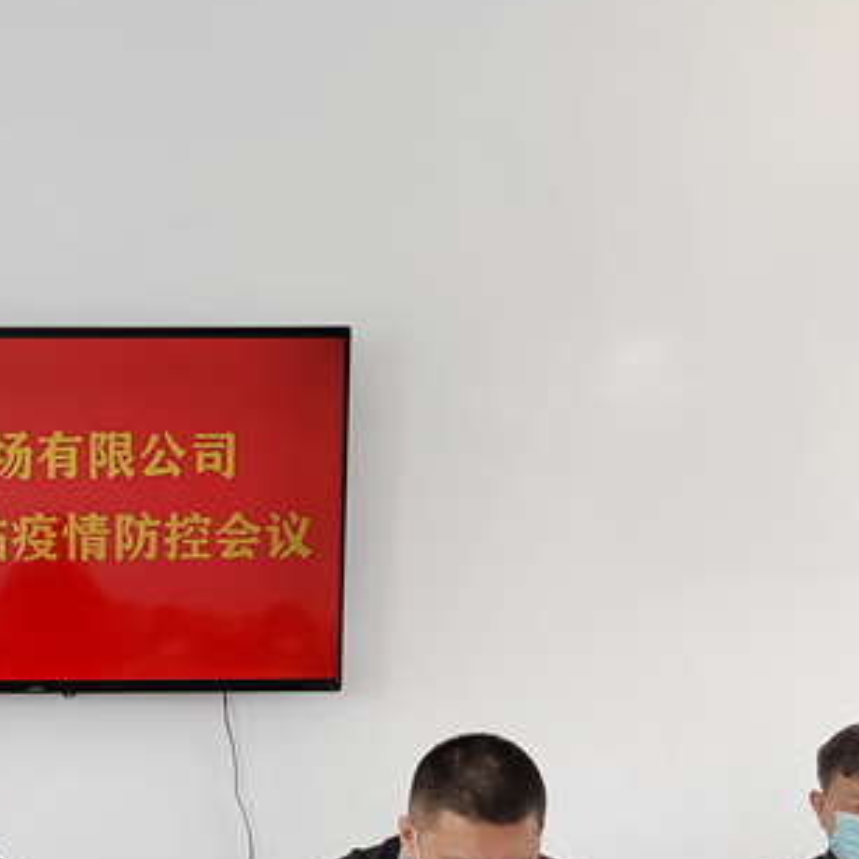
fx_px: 1488
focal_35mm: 53
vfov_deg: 30.5
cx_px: 56
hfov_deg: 30.5
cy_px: 800
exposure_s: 1/120
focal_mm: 5.52
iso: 522
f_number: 1.9
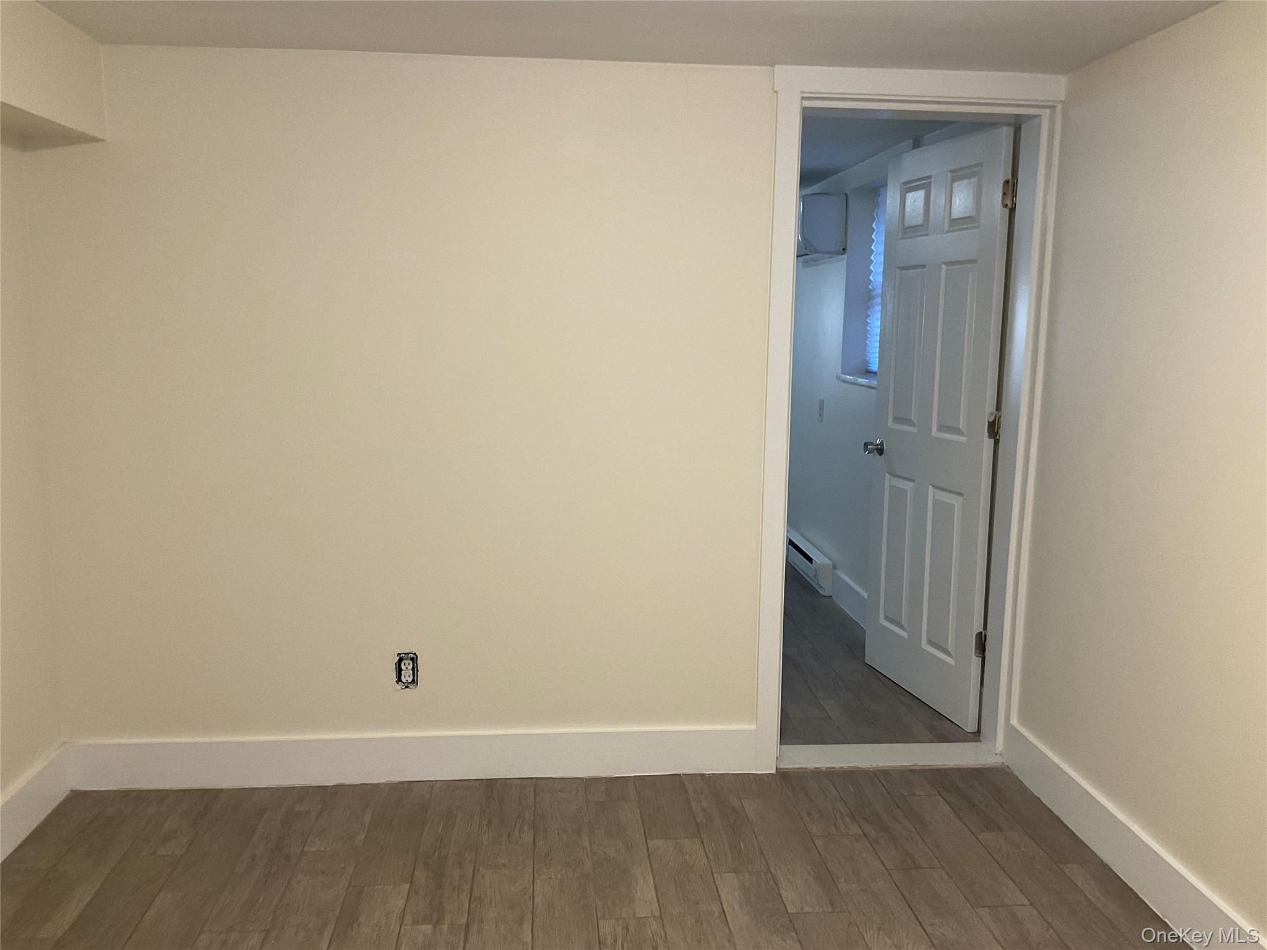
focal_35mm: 29
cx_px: 634
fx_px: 1061
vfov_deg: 48.2
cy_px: 475
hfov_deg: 61.7
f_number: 1.8
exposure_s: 1/60
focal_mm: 3
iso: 100
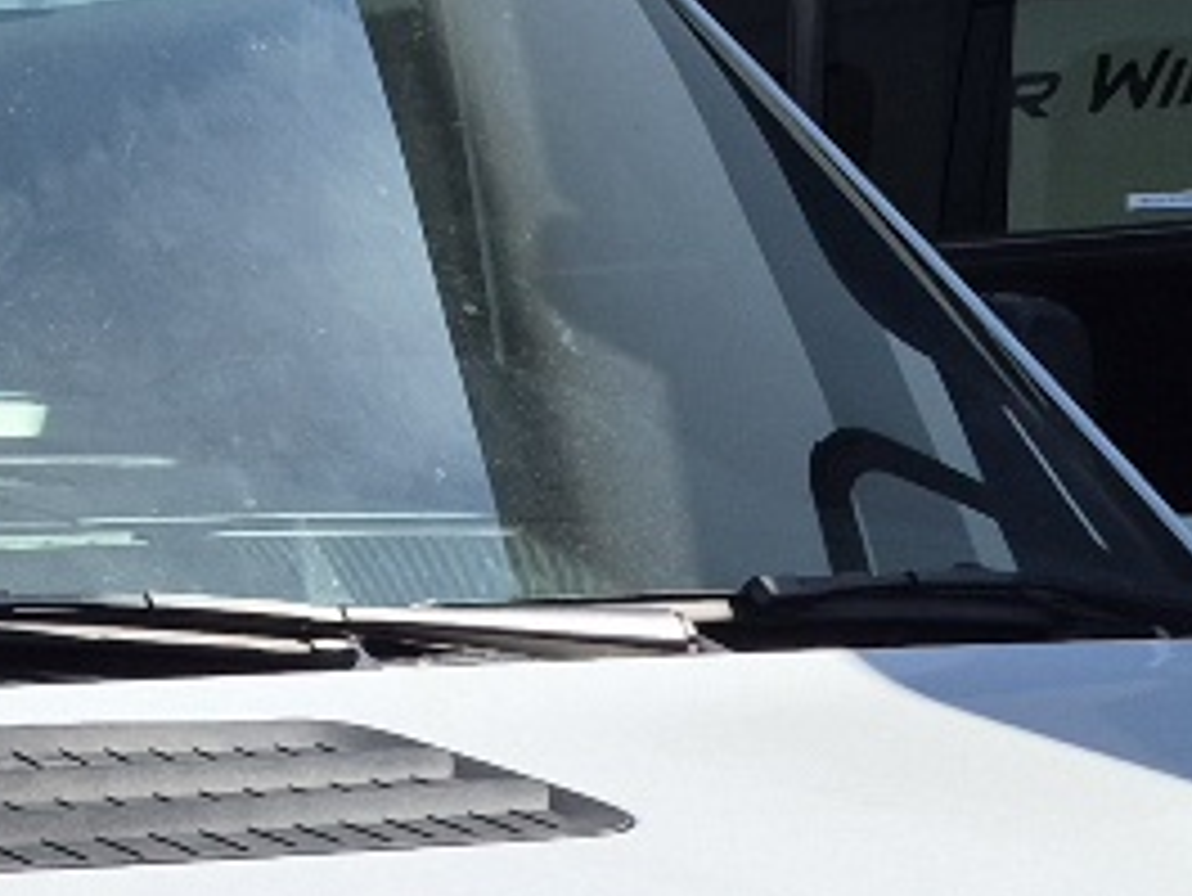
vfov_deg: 10.4
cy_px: 1211
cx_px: -355
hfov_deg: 13.7
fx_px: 4789
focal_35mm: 139
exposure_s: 1/10000
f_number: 1.8
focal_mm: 5.4
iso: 80
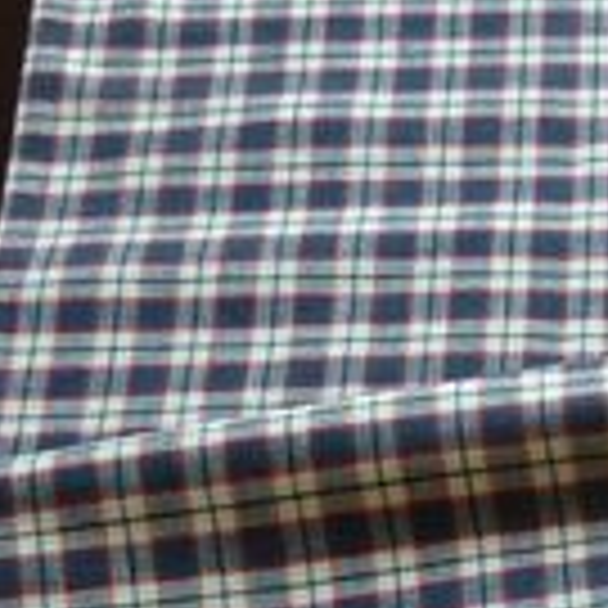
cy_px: 957
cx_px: 1198
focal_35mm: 115
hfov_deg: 13.2
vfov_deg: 14.0
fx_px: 2285
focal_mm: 4.1
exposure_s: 1/30
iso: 80
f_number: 3.3
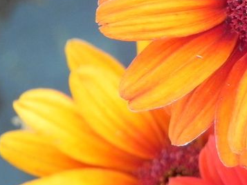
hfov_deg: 6.9
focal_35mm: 284
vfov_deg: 5.2
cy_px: 166
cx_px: 285
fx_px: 2027
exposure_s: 1/50
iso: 160
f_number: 4.5
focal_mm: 16.9
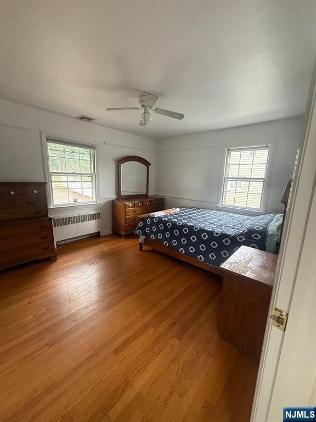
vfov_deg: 102.1
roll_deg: -2.7
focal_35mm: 14
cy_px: 211
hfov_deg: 85.7
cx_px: 158
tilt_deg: -10.1
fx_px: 170
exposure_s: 1/92
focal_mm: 2.22
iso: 320
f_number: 2.2
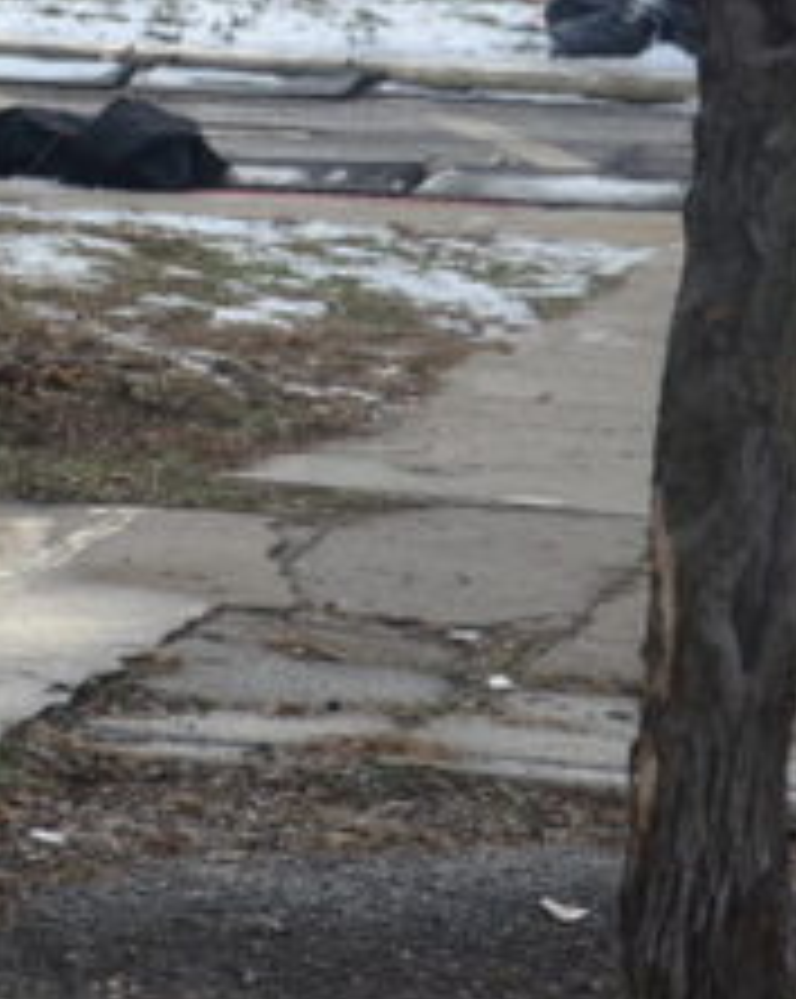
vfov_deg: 9.0
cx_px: -13
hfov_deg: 7.2
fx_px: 6285
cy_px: -72
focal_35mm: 213
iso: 800
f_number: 4.8
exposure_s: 1/1600
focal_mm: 42
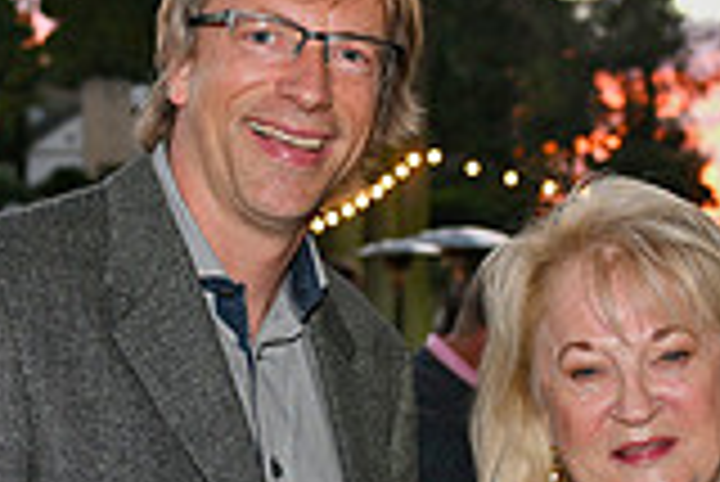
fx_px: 2322
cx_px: 522
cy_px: 376
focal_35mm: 116
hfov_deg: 17.5
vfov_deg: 11.8
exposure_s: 1/125
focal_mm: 32
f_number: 3.5
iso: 1000
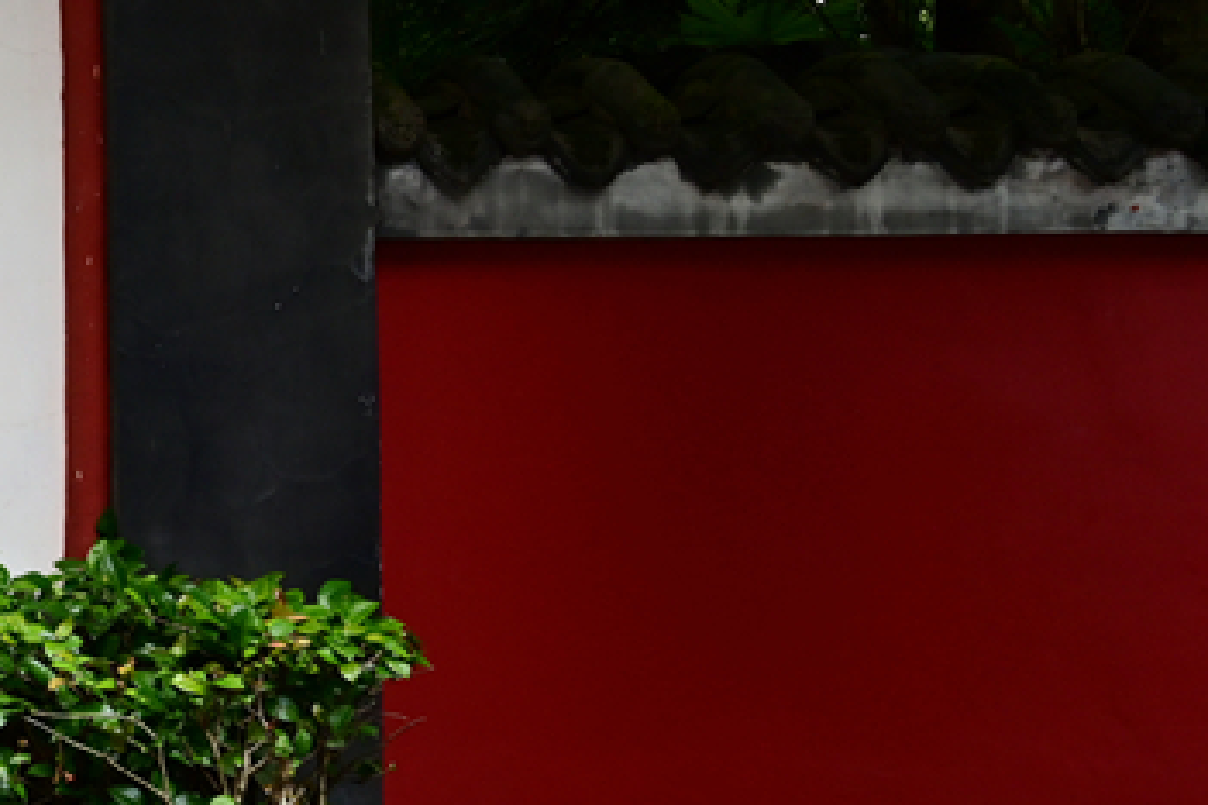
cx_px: -754
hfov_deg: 20.2
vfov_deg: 16.6
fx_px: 2751
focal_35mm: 82
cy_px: 365
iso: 200
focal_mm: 24
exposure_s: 1/80
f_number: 8
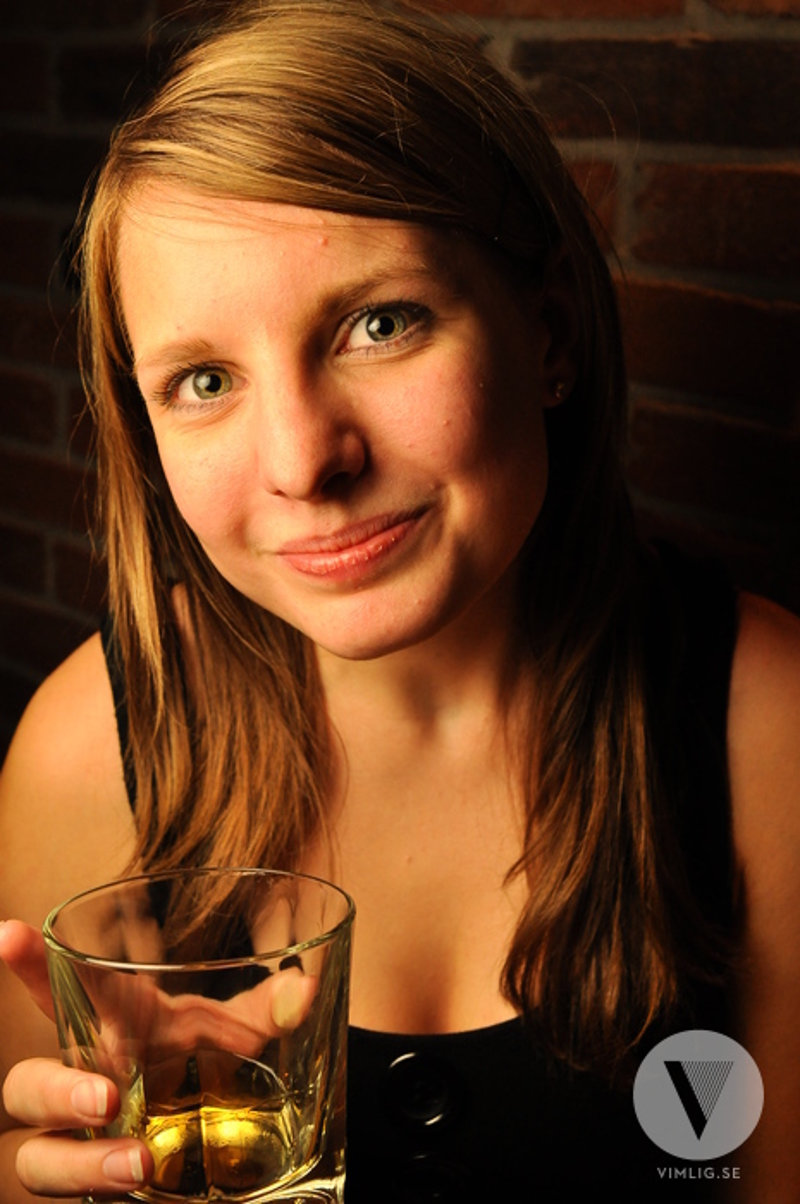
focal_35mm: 42
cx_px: 400
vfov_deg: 46.4
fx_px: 1403
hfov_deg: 31.8
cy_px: 602
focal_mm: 28
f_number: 6.3
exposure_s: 1/125
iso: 800
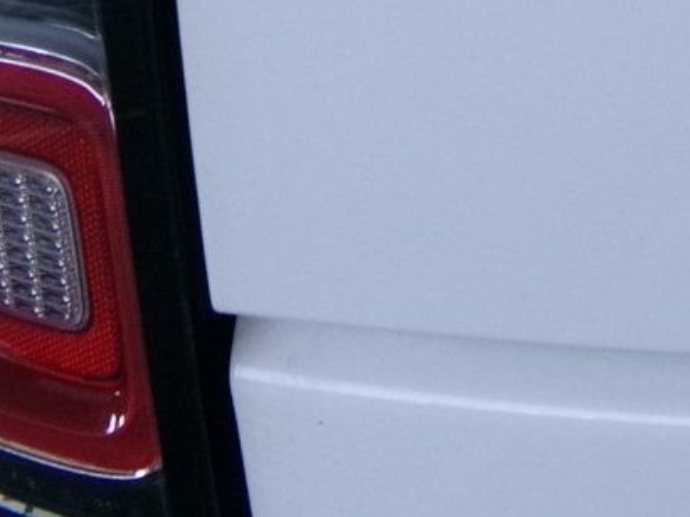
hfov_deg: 28.9
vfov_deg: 23.3
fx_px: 1195
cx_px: 778
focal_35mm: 60
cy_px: -15
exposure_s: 1/60
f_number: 11.07
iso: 462
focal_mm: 4.3
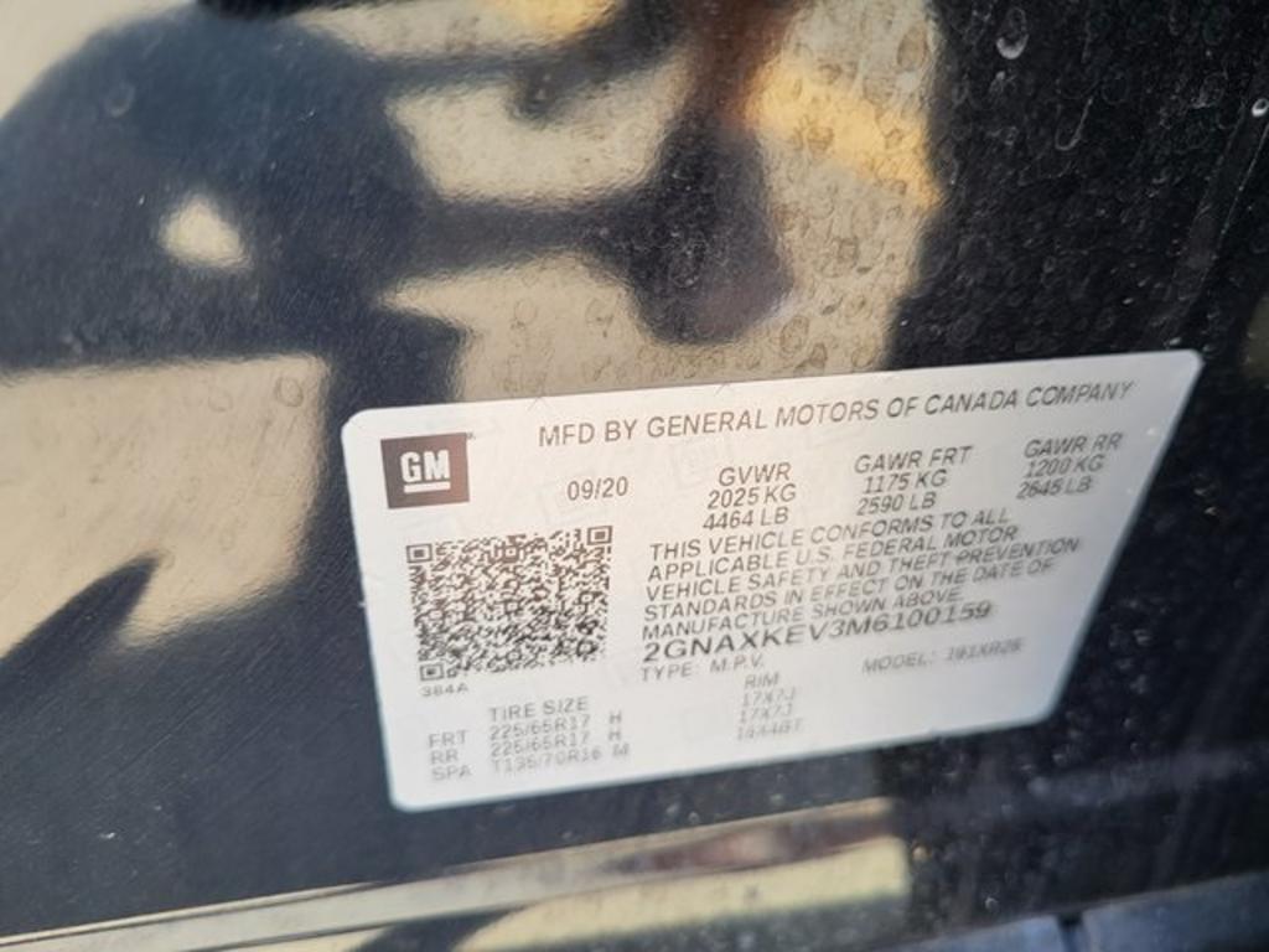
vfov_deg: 53.1
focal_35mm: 26
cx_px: 634
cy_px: 476
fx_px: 953
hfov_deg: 67.3
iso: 40
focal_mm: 5.4
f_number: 1.8
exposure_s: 1/229
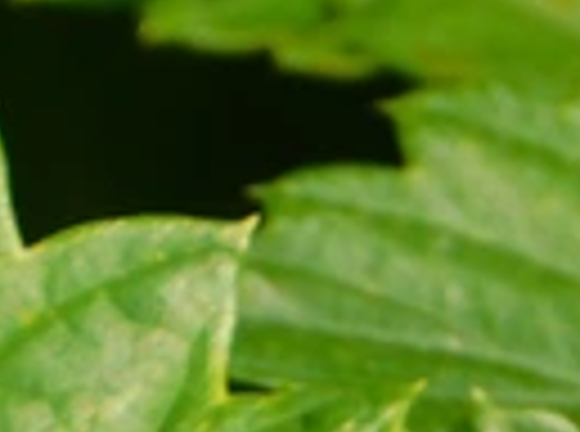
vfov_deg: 2.4
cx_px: -688
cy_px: -612
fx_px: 10393
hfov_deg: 3.2
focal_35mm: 622
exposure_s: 1/500
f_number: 5
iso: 125
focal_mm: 22.4
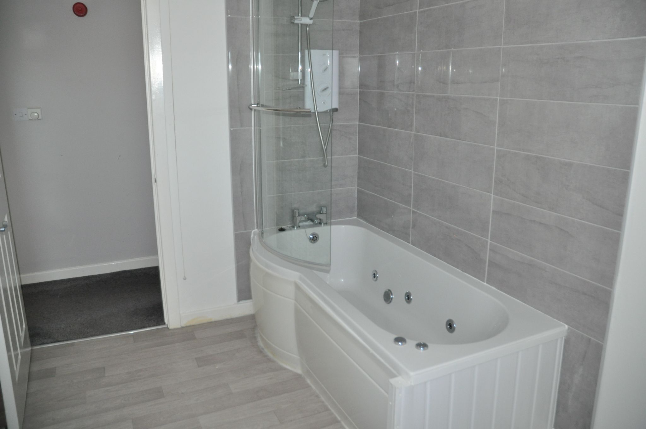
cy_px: 214
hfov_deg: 67.4
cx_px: 323
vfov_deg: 47.8
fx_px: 484
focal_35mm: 27
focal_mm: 18
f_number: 3.5
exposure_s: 1/60
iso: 800
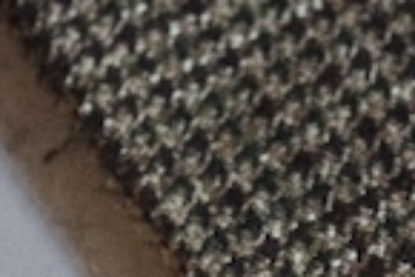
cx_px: 736
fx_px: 4177
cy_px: 307
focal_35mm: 362
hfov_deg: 5.6
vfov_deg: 3.8
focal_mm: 55
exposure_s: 1/125
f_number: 8
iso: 6400
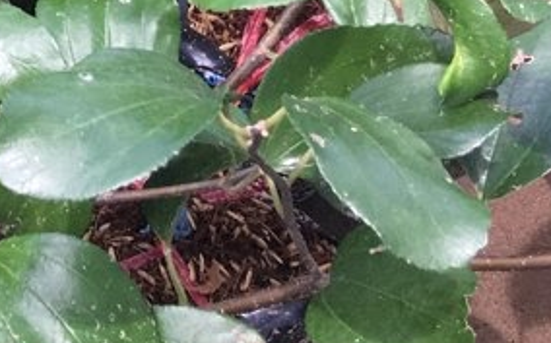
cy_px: -345
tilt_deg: -48.7
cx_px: -502
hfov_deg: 13.9
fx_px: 1951
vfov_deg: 9.4
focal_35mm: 130
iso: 25
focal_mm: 4.15
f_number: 2.2
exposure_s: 1/131
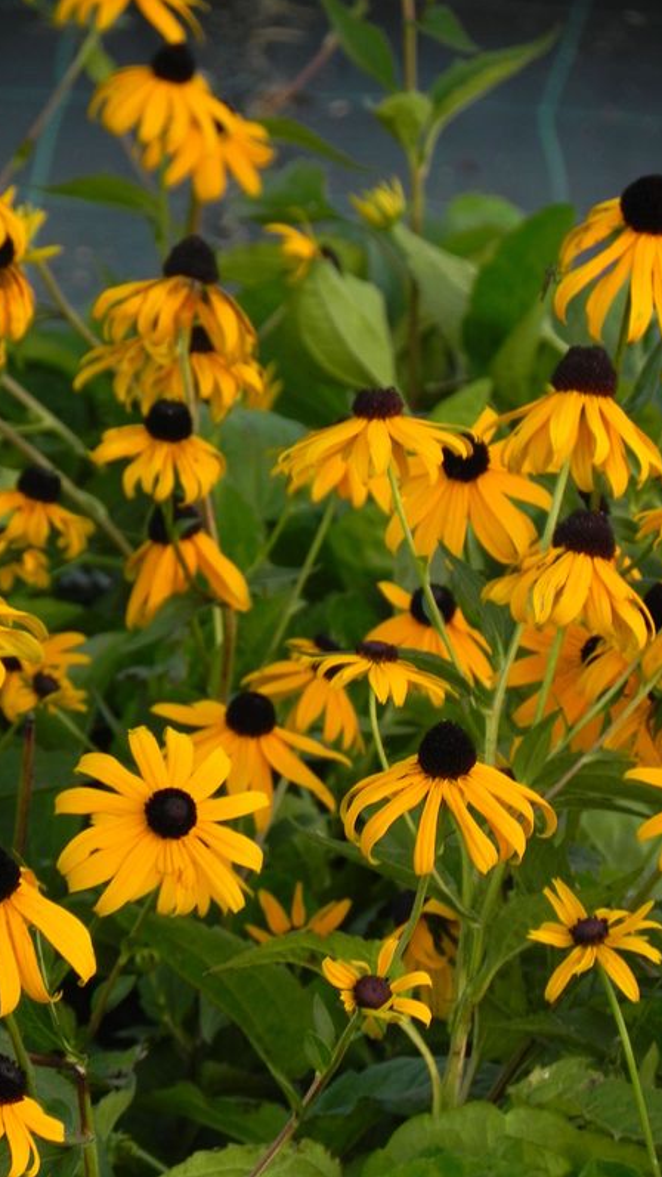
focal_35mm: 369
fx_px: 11510
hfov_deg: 3.3
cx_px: 267
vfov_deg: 5.8
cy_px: 587
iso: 160
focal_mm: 59.9
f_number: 5
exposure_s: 1/60
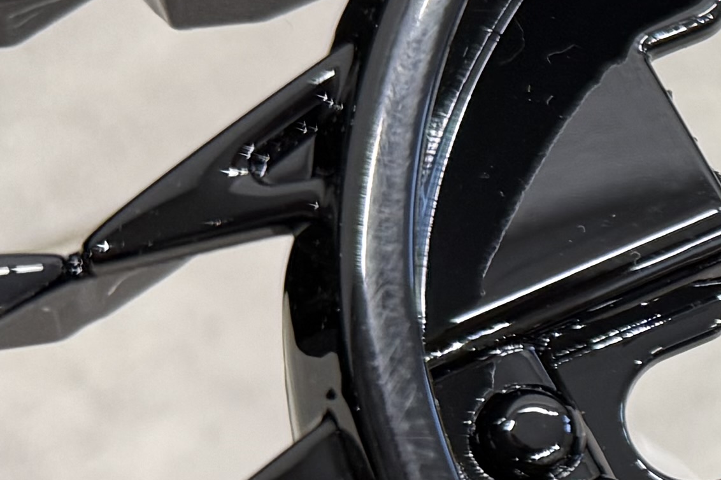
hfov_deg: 14.0
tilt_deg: -56.6
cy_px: 409
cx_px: 1386
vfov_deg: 10.8
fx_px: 2523
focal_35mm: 126
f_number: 1.78
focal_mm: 6.76
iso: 160
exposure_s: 1/100
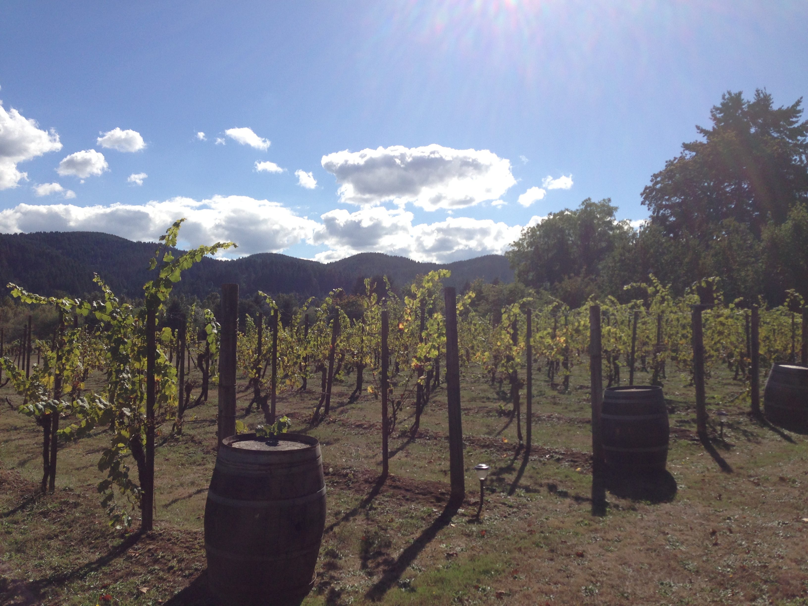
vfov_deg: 42.9
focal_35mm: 33
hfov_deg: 55.4
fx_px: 770
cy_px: 303
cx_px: 404
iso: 50
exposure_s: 1/2584
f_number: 2.4
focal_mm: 4.13
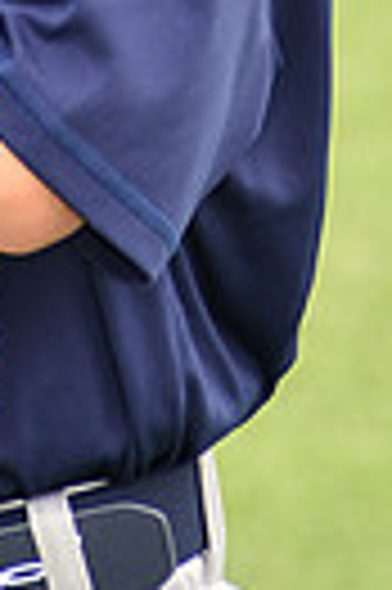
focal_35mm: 885
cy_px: -585
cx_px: 160
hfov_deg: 1.5
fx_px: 14492
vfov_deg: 2.3
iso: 250
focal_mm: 200
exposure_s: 1/200
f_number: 8
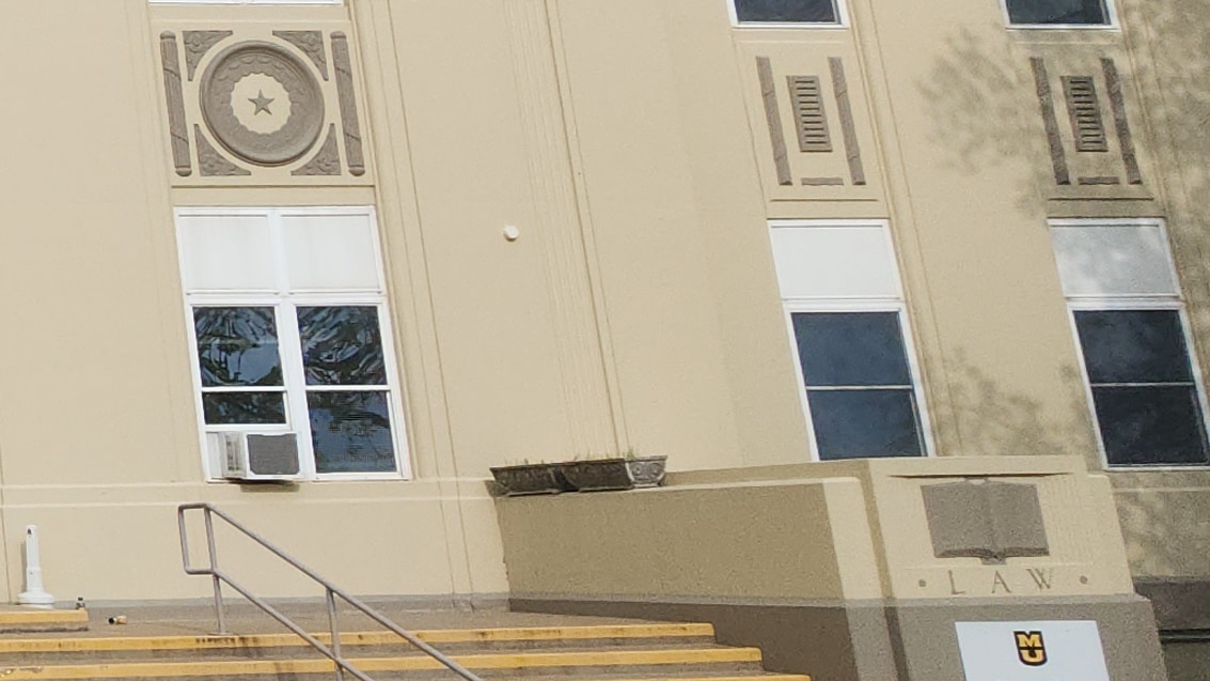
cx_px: -632
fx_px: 1604
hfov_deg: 27.4
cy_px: 129
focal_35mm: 50
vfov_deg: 23.6
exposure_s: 1/2071
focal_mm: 2.2
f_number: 2.2
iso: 50
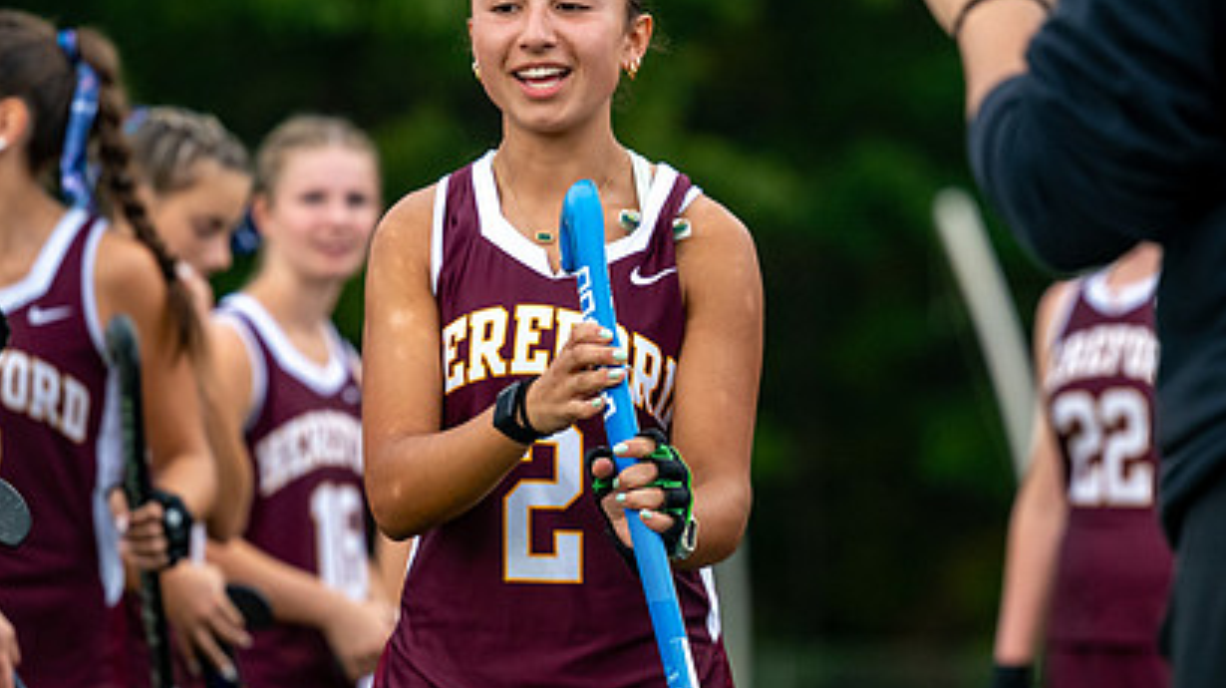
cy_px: 322
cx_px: 563
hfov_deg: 8.8
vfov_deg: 4.9
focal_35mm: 245
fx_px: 7959
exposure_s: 1/1000
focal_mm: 125
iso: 1400
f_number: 2.8
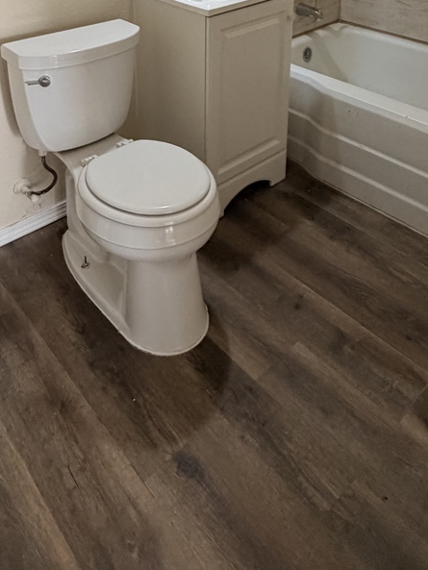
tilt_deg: -13.6
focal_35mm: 34
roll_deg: +0.4
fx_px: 560
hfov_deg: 41.7
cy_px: -12
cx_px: 178
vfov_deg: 44.9
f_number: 2.2
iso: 320
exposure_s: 1/90
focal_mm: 2.22
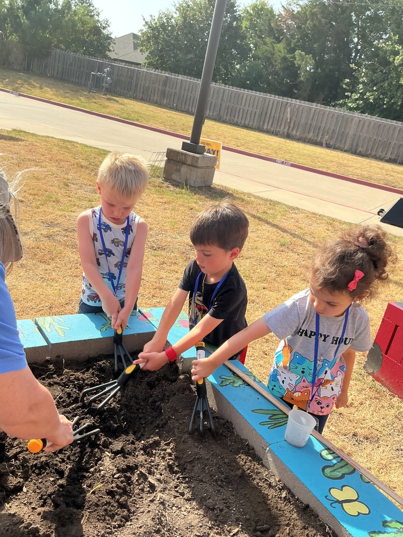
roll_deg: -12.0
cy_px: 268
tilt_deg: -20.0
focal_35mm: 29
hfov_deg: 48.2
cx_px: 202
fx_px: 450
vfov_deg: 61.7
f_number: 1.8
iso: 25
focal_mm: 3
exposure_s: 1/1098
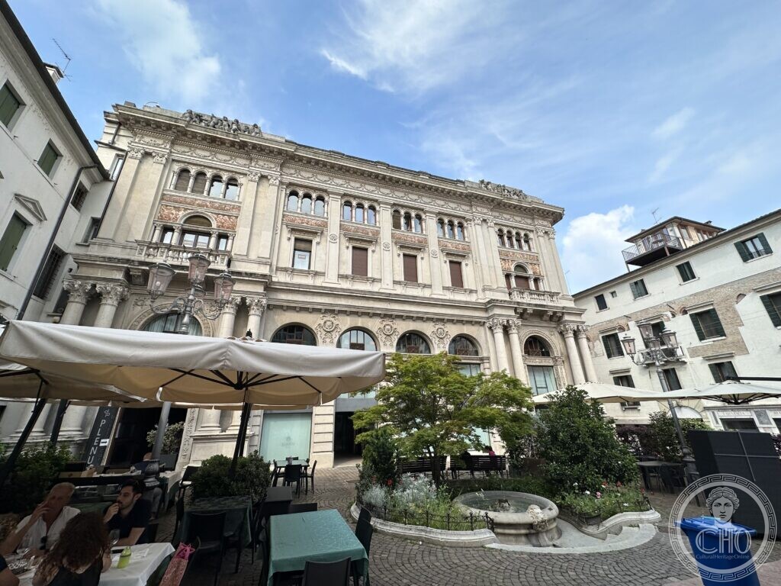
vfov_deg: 85.7
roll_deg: +2.0
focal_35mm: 14
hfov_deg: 102.1
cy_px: 293
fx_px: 316
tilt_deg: +22.5
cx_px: 390
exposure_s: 1/947
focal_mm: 2.22
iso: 50
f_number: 2.2
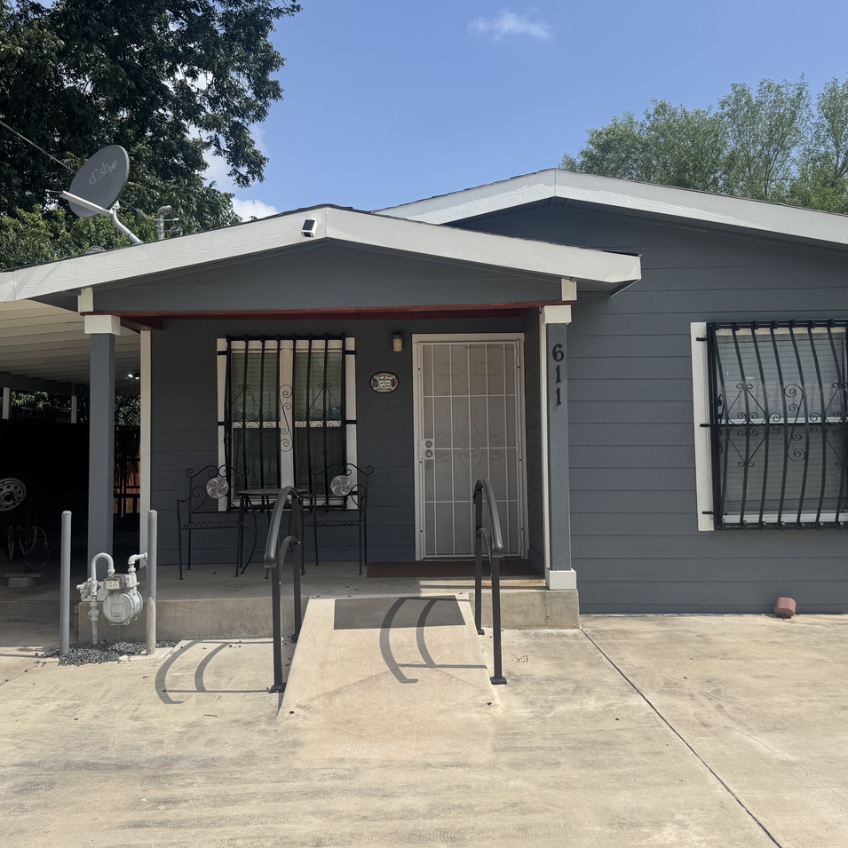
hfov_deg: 51.1
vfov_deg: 51.1
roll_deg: +0.2
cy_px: 391
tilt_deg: +1.8
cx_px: 403
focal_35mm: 32
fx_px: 887
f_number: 1.78
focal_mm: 6.76
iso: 80
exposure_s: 1/6410
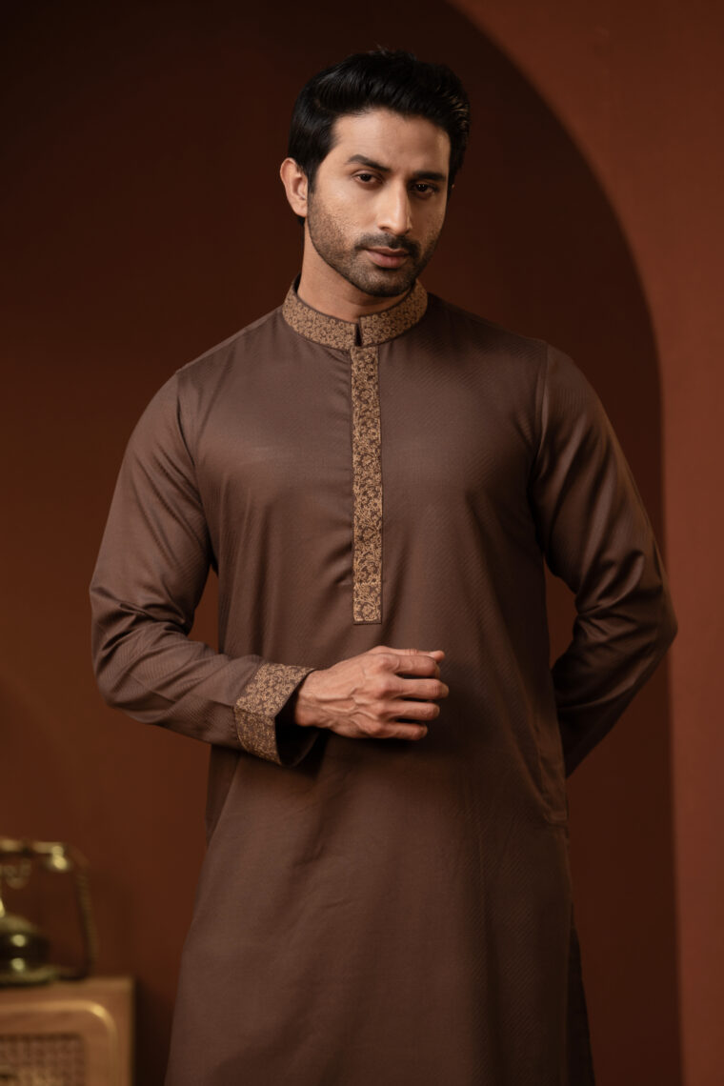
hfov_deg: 7.8
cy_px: 543
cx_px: 362
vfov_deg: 11.7
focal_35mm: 176
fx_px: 5309
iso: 250
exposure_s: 1/60
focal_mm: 176
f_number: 5
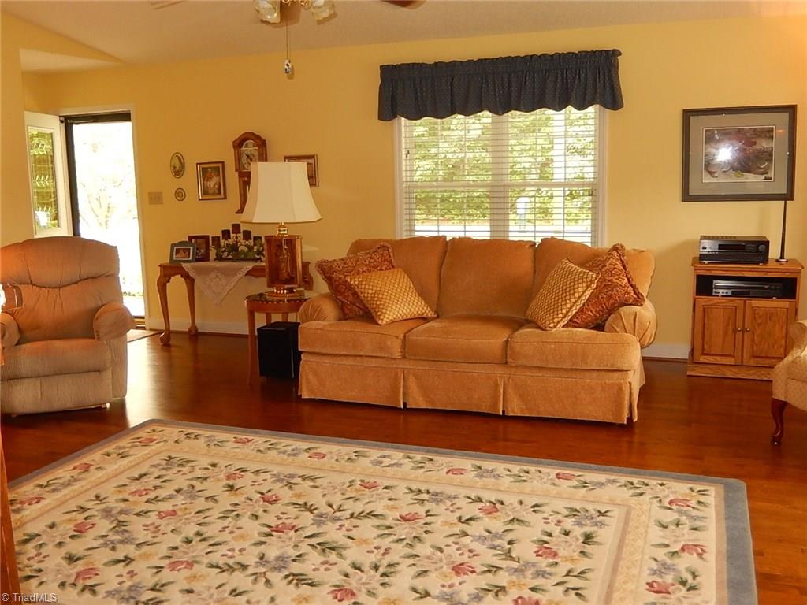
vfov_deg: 39.7
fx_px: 839
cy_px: 302
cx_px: 404
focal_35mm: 36
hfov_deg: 51.4
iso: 360
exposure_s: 1/30
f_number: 4
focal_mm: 6.5
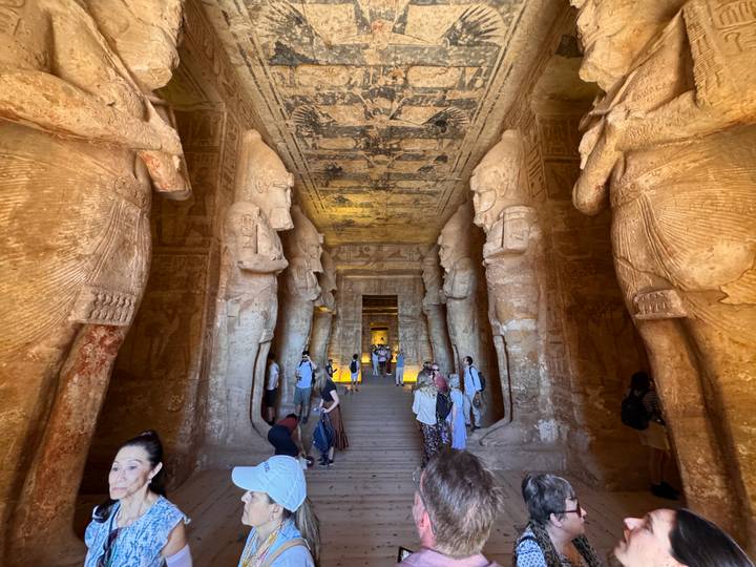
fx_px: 306
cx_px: 378
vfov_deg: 85.7
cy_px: 284
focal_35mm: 14
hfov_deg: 102.1
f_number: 2.2
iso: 320
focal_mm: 2.22
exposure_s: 1/81
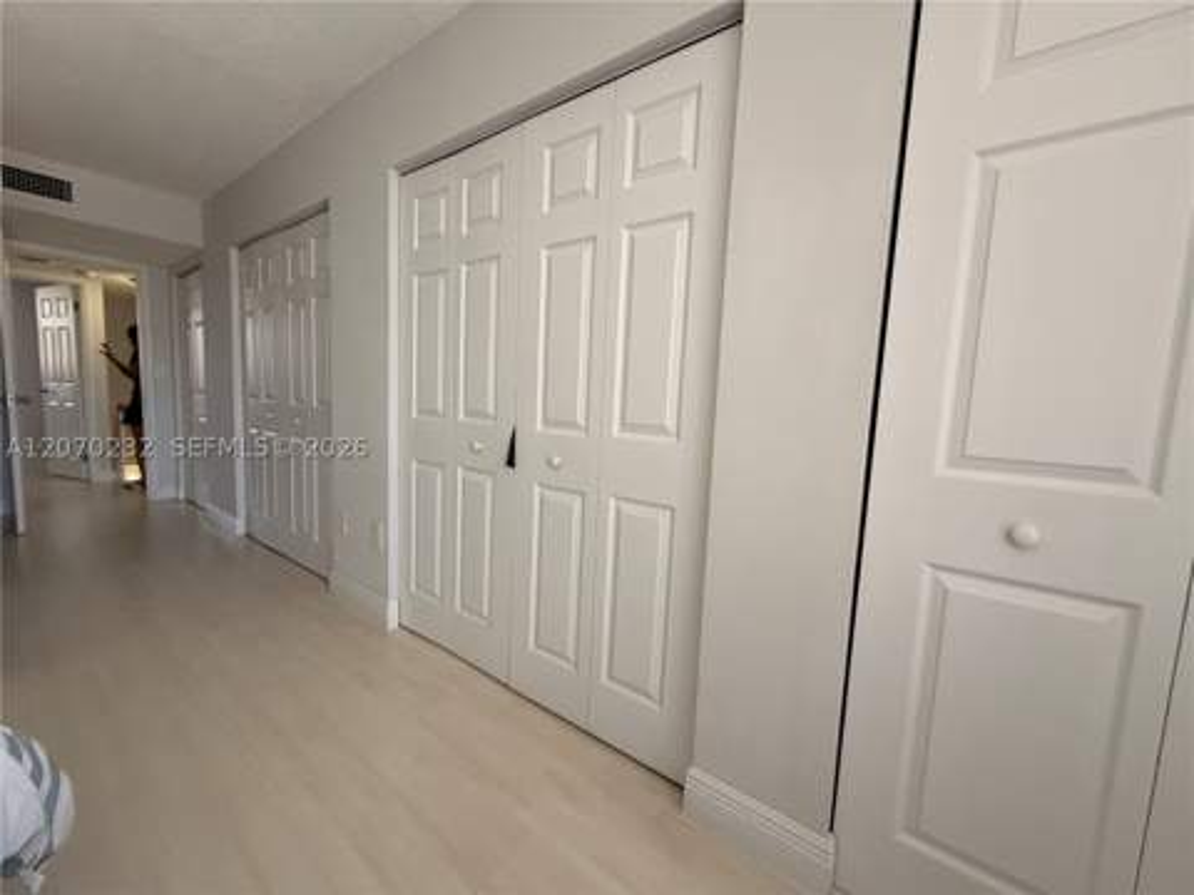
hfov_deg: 102.1
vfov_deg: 85.7
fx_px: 483
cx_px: 597
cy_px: 448
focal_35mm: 14
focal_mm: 2.22
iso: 250
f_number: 2.2
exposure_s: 1/121
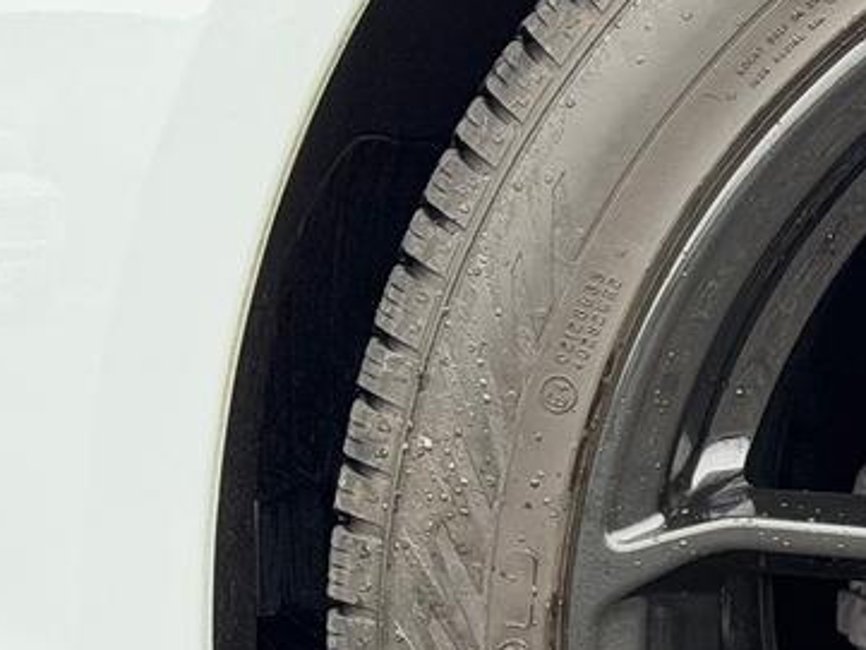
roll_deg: -0.9
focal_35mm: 170
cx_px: 1466
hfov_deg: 11.0
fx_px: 4254
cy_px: 566
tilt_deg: -10.0
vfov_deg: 8.7
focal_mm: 6.76
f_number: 1.78
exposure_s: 1/324
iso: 80
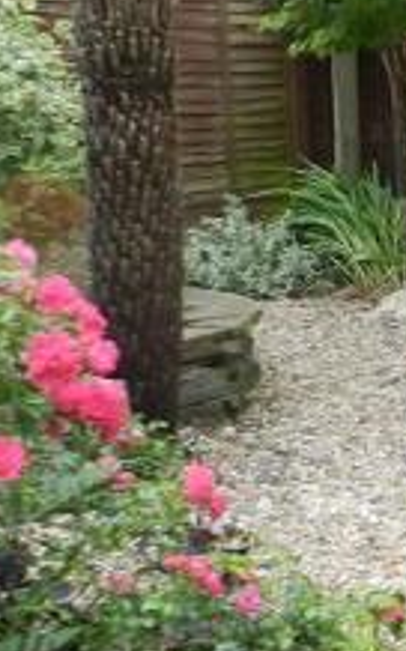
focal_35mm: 71
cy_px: 222
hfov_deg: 15.1
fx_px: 1259
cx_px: 796
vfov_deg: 28.8
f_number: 3.5
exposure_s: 1/60
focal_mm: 4.5
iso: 160
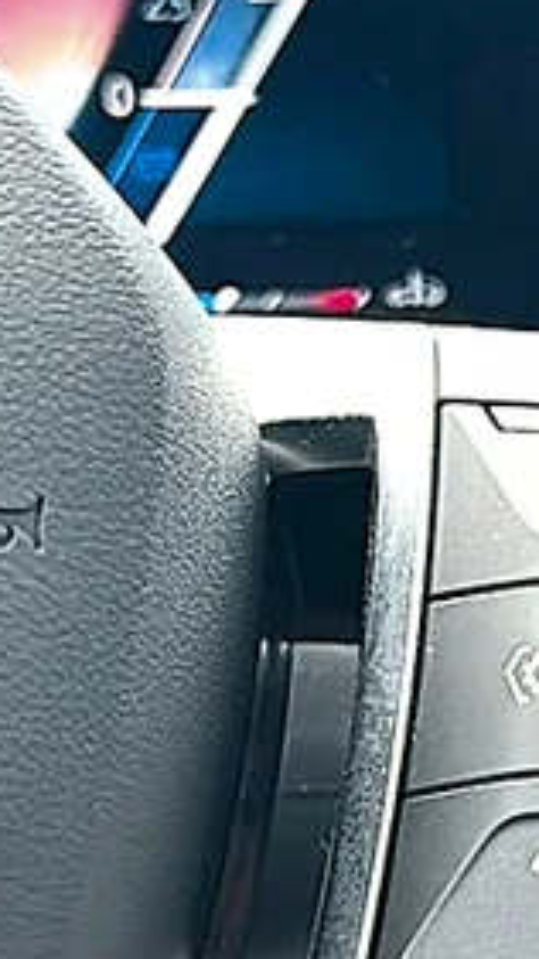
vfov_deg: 17.5
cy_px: 684
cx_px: 873
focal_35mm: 122
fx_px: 3101
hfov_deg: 9.6
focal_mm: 6.86
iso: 100
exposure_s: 1/240
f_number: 1.78
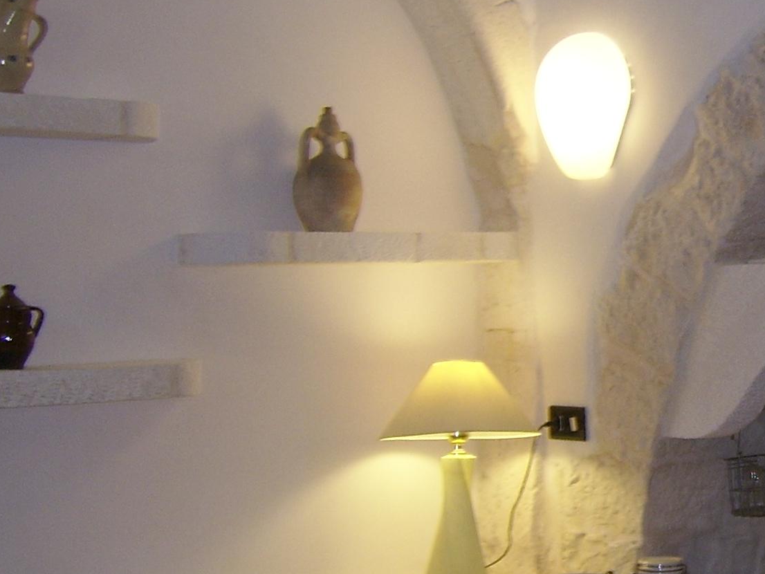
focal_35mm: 82
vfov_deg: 18.0
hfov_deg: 23.0
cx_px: 735
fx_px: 1813
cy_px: 333
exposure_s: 1/30
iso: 100
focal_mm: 5.95
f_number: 2.8
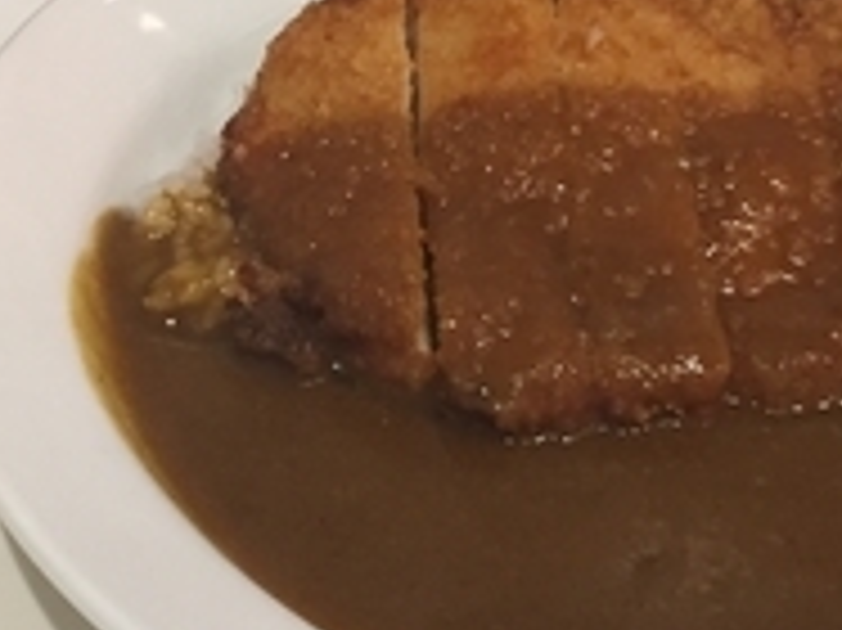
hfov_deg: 20.9
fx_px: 2261
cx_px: 207
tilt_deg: -34.4
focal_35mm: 93
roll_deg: +1.0
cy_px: 90
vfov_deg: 15.7
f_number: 2.2
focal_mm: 4.15
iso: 160
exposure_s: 1/30
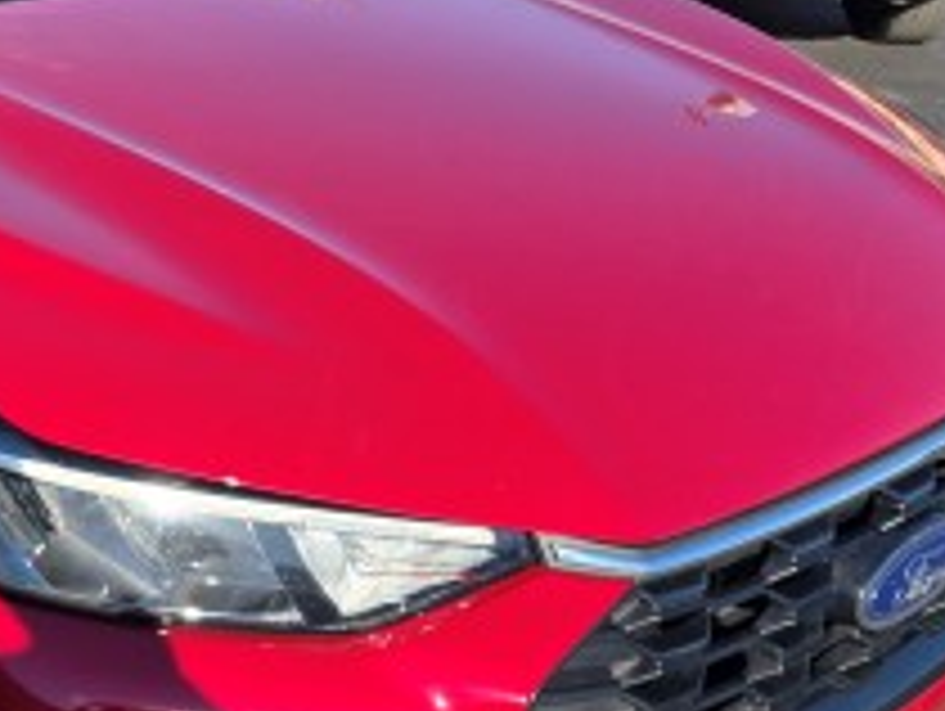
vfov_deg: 21.0
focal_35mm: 70
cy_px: 310
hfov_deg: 26.6
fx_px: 1913
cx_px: 58
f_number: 1.7
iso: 12
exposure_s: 1/574
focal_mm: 6.3
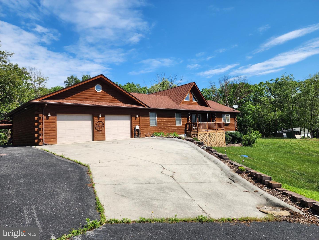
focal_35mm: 23
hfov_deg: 73.9
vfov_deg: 58.9
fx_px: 212
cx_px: 160
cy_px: 120
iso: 12
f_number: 1.8
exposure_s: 1/1126
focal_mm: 6.4
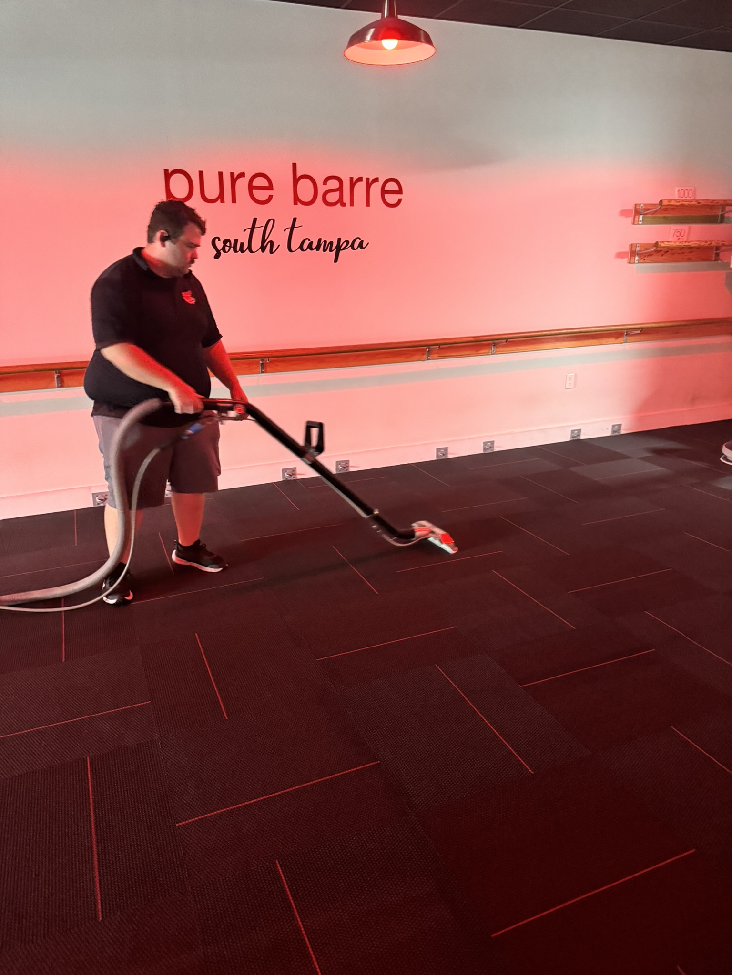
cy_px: 488
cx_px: 366
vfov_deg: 71.6
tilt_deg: -18.8
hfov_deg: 56.8
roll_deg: +1.2
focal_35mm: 24
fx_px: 677
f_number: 1.78
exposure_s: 1/33
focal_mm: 6.76
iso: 1000
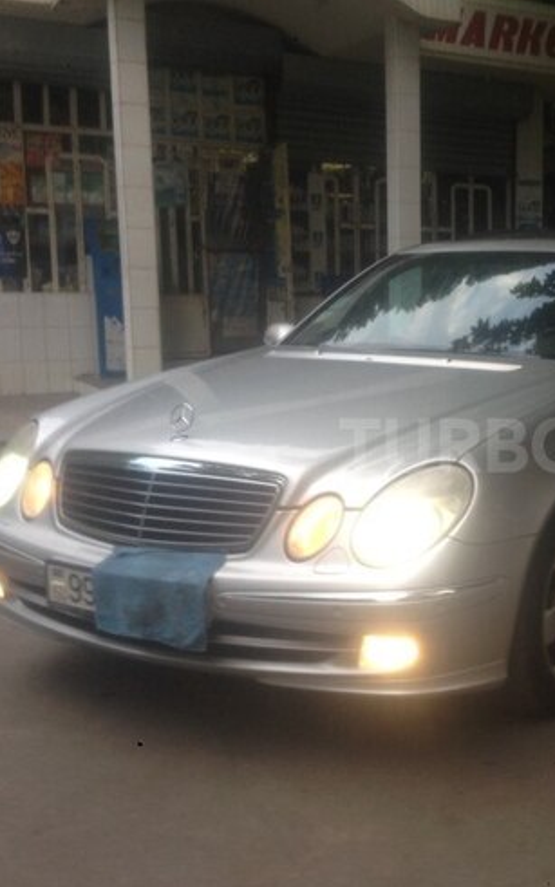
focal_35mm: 47
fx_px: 1137
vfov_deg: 42.6
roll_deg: +0.1
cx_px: 524
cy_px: 445
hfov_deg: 26.3
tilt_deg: -4.5
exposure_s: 1/24
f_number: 2.4
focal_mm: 4.12
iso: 50
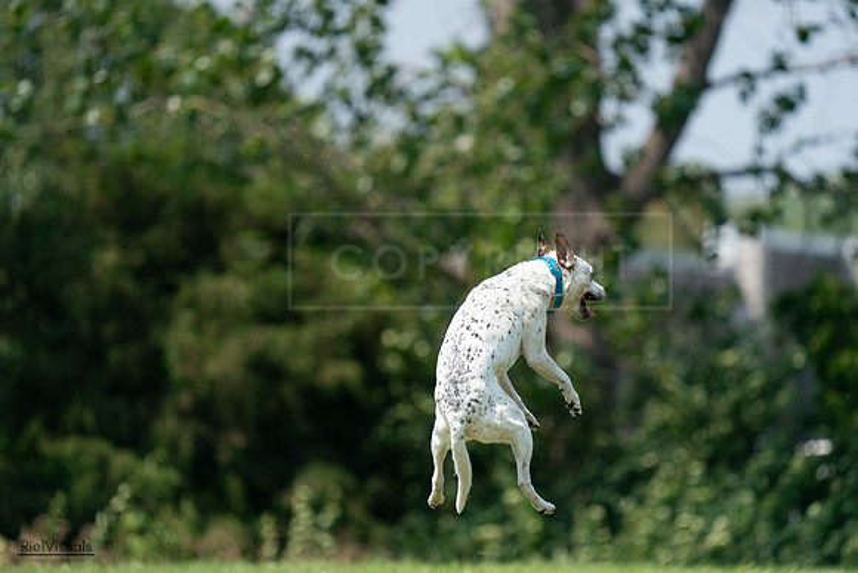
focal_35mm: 518
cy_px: 286
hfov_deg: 4.0
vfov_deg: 2.7
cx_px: 429
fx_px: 12348
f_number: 6.3
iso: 1250
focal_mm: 518
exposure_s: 1/4000
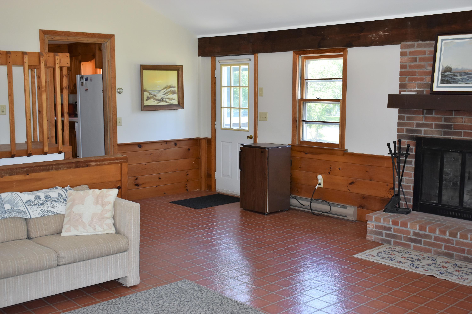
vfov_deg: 31.9
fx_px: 551
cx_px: 236
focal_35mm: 42
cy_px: 157
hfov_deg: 46.4
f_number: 5.6
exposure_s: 1/125
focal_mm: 28
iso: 800
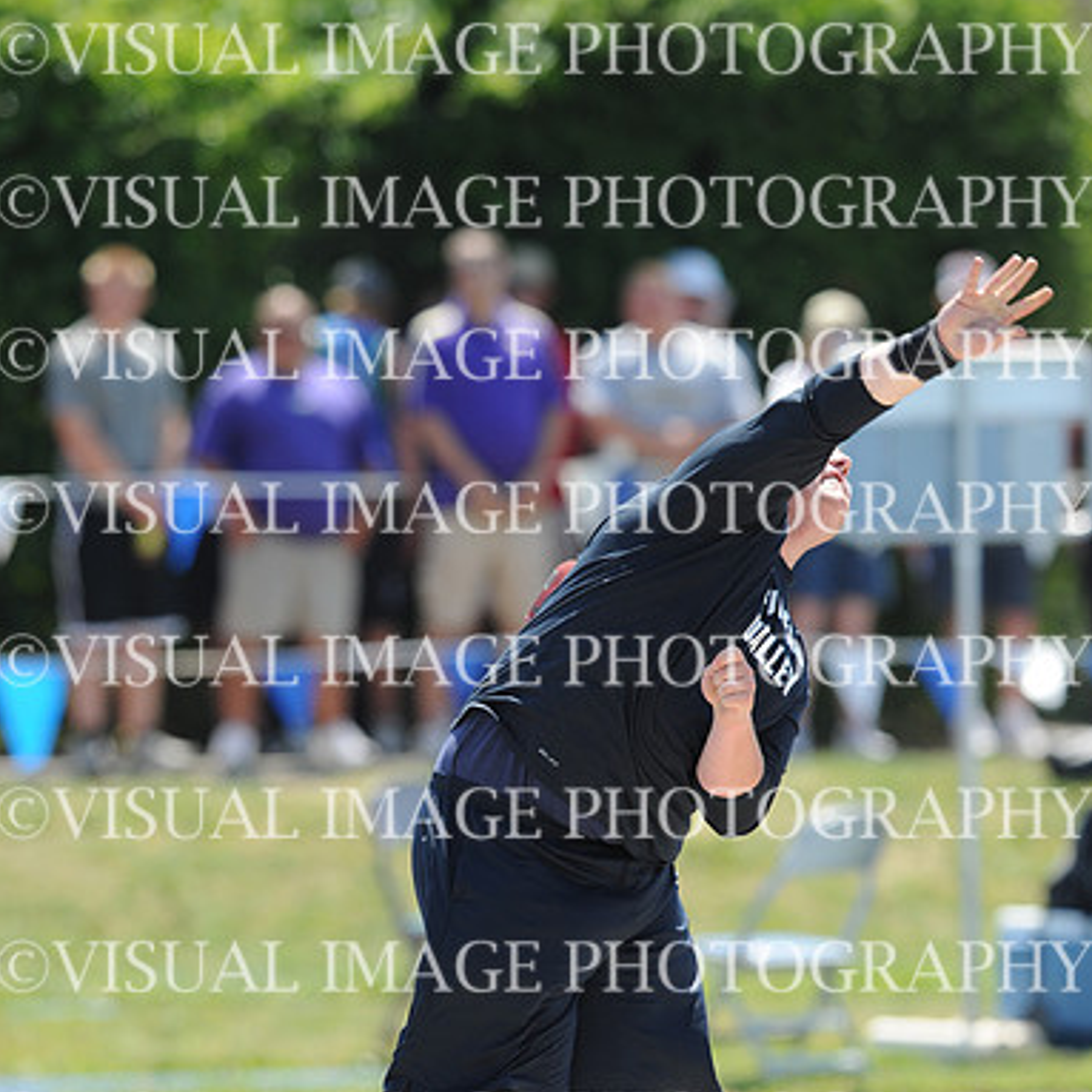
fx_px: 18345
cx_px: 545
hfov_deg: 3.4
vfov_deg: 3.4
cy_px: 736
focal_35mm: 514
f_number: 4.5
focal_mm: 400
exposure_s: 1/1250
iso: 400
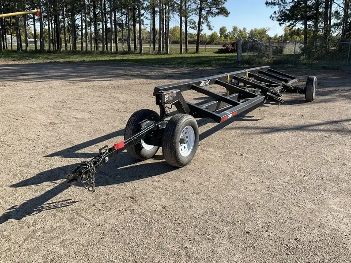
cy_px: 135
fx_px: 355
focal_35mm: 35
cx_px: 209
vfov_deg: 40.7
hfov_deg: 52.3
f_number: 1.8
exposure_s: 1/1412
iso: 25
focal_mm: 3
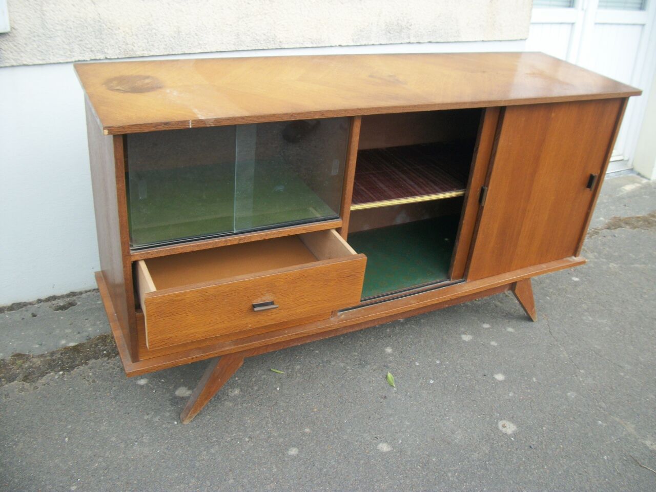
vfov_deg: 44.2
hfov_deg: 56.8
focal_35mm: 32
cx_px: 328
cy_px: 246
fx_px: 606
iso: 80
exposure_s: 1/50
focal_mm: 5.7
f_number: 8.8
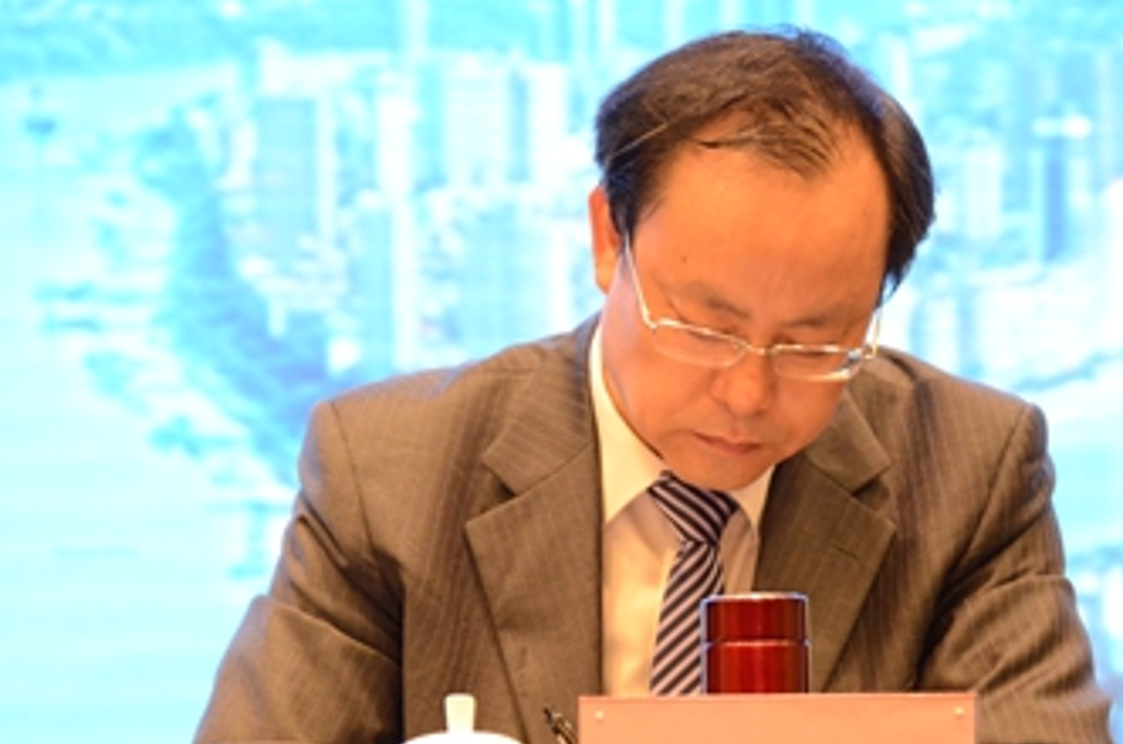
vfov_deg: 7.1
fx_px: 5970
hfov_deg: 10.7
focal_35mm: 192
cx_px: 704
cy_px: 522
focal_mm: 85
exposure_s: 1/40
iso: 3200
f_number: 5.6
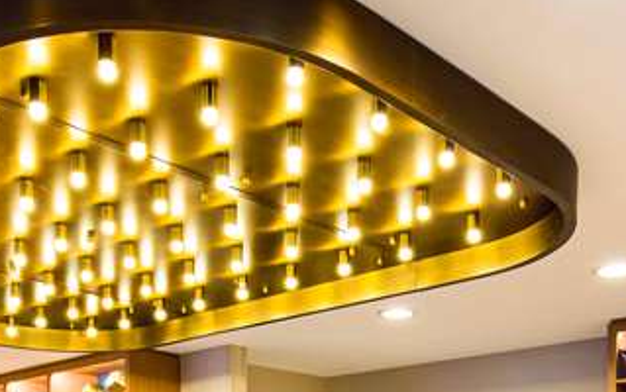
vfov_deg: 22.5
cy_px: 560
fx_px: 837
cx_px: 333
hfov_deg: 41.0
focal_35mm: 49
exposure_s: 1/8
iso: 400
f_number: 8
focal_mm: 15
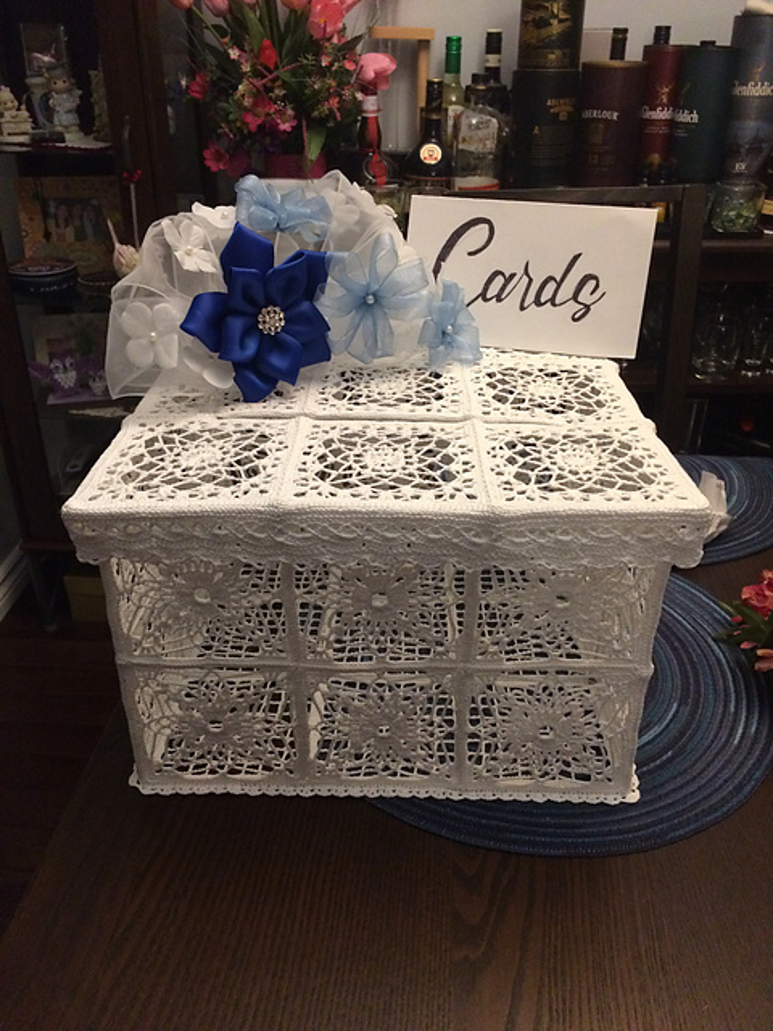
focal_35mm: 29
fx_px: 863
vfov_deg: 61.7
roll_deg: +1.1
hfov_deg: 48.2
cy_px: 516
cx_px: 386
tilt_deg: -30.6
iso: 320
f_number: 2.2
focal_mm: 4.15
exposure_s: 1/30
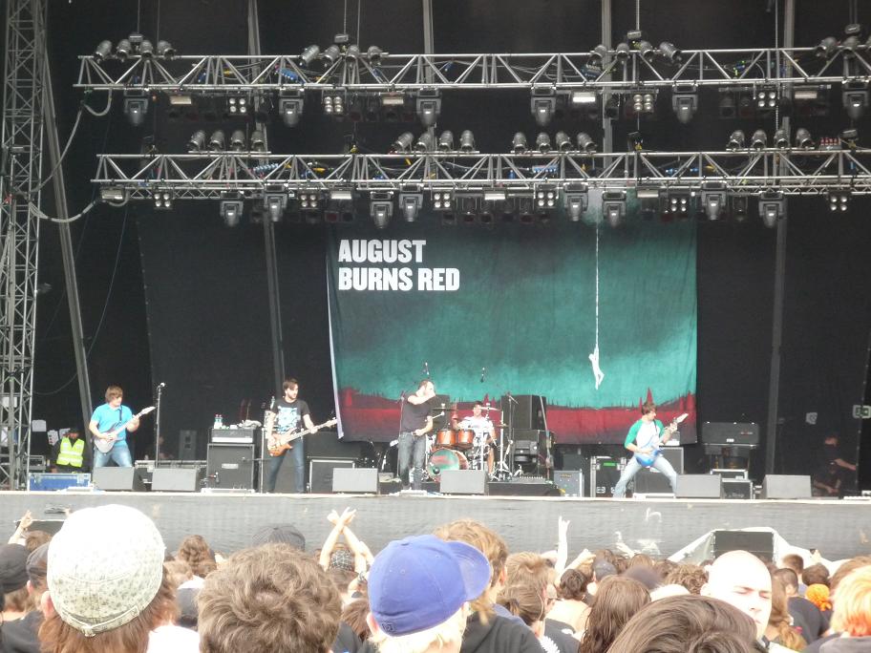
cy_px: 326
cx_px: 436
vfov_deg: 17.2
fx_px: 2164
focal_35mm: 86
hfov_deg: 22.8
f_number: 5.5
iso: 320
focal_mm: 15.2
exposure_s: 1/80
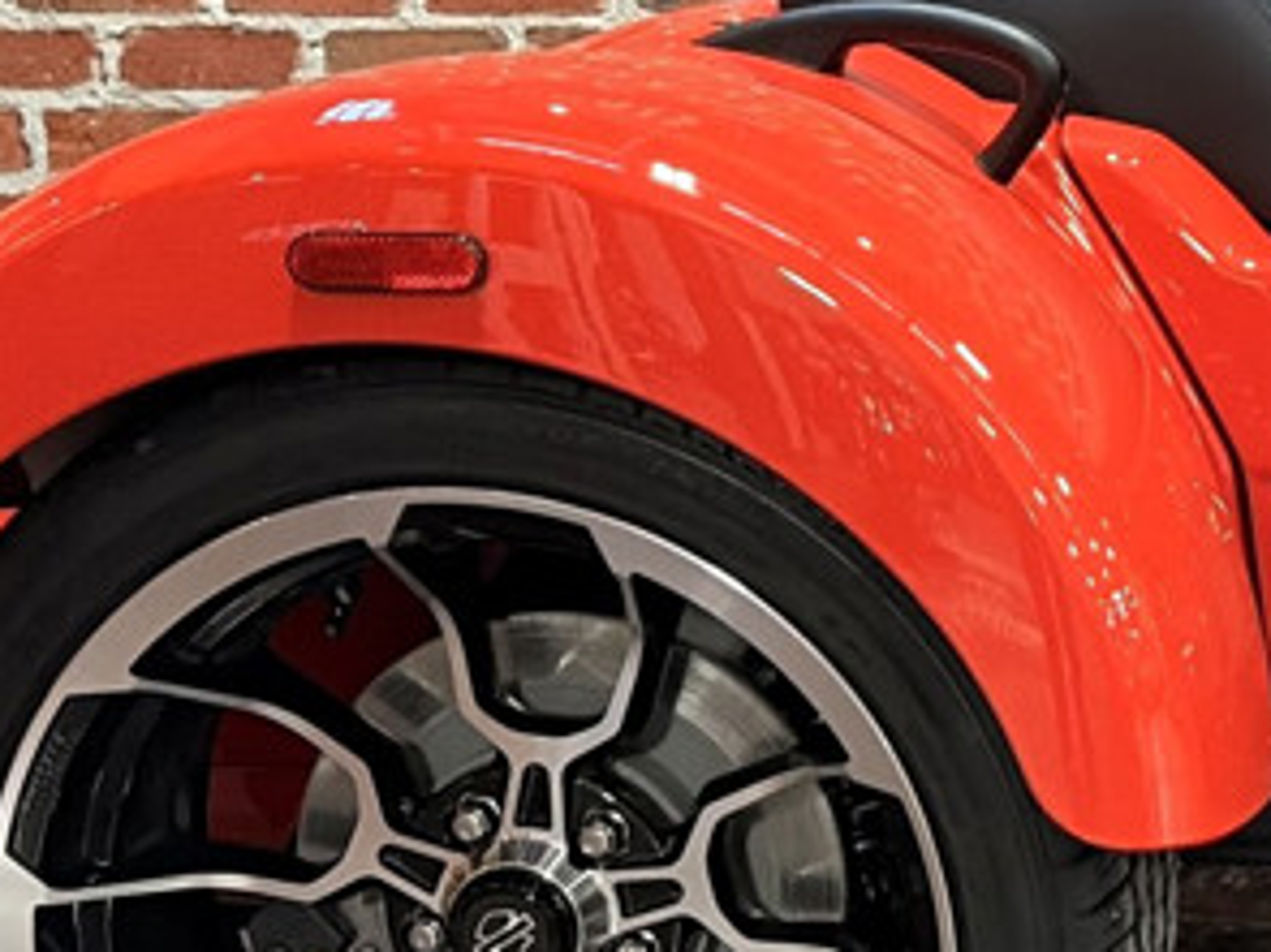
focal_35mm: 94
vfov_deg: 15.7
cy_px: 306
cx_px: 1807
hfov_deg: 18.8
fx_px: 3450
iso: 500
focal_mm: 5.96
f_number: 1.6
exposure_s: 1/60
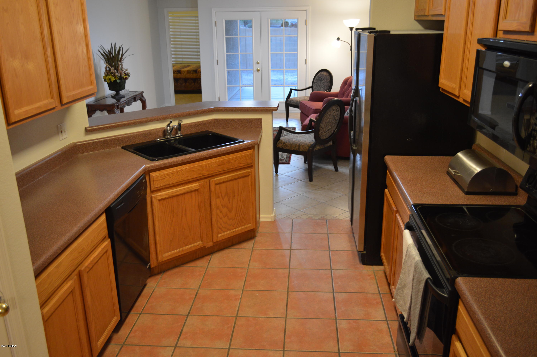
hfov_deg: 57.3
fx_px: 492
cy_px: 178
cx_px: 268
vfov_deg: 39.9
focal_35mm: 33
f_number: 3.8
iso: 400
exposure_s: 1/15
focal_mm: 22
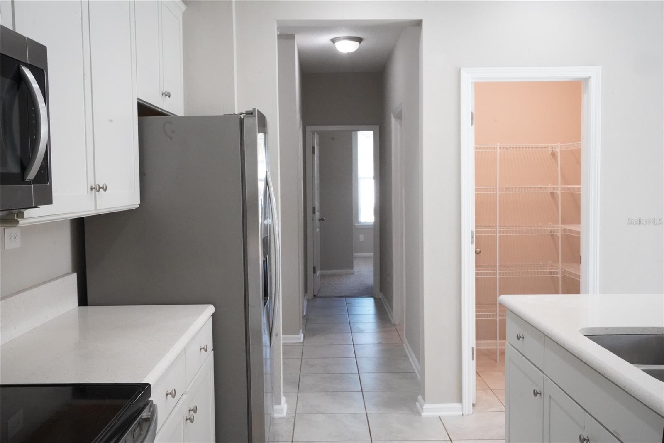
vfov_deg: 37.8
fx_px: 645
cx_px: 332
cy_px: 222
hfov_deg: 54.4
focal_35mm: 35
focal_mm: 35
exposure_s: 1/60
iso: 12800
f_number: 18
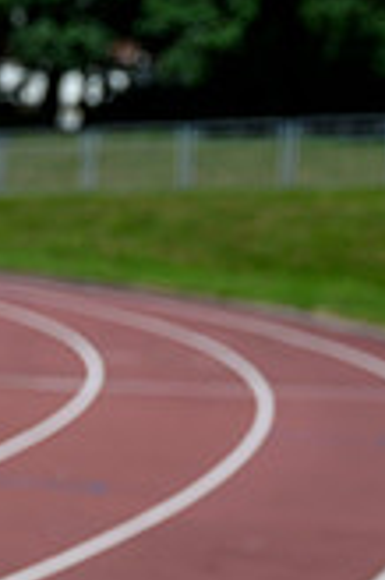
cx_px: -445
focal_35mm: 170
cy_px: 281
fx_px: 2733
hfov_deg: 7.6
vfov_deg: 12.1
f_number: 5.6
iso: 200
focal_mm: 48
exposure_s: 1/2000
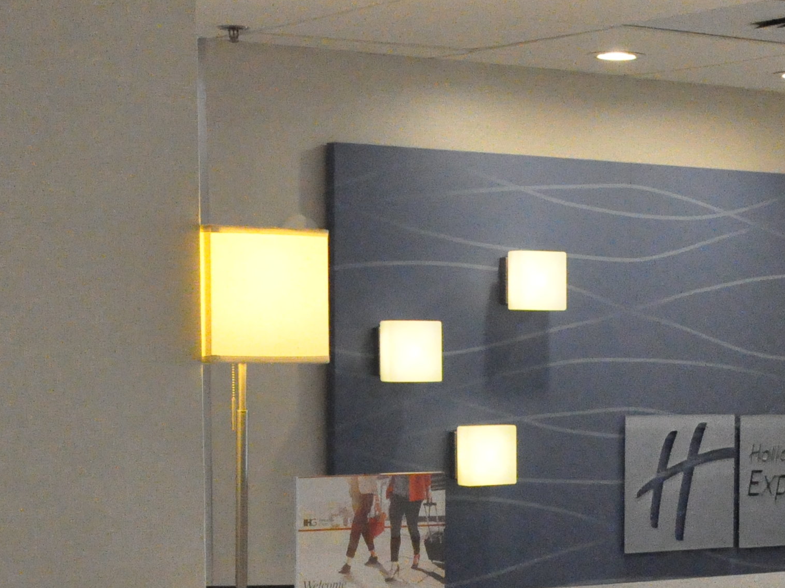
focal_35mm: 102
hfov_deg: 19.0
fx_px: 2321
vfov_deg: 14.3
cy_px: 555
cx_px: 657
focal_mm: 25
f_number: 8
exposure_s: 1/250
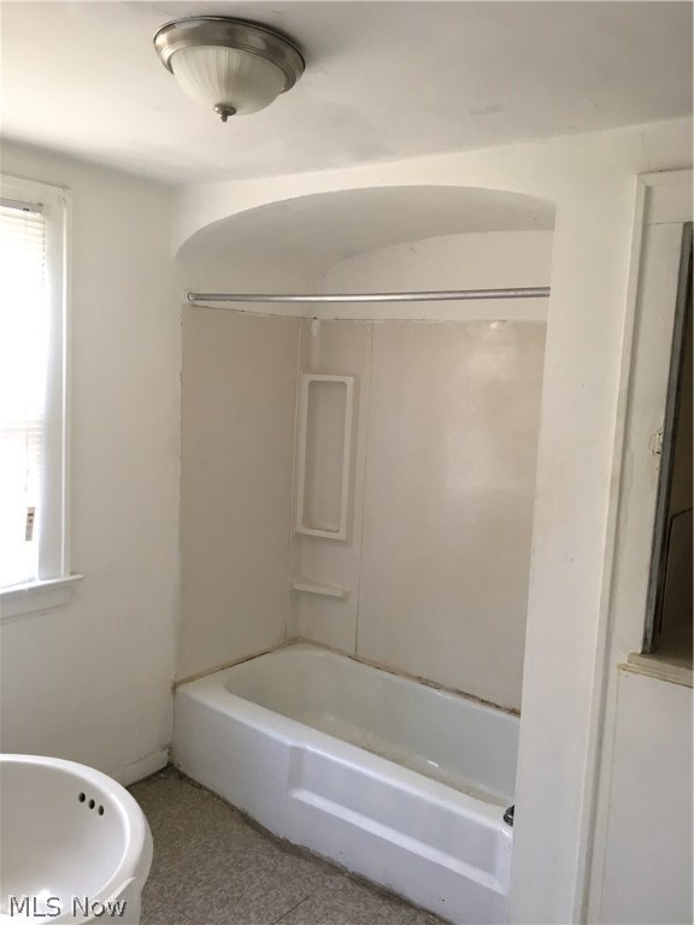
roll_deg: -3.1
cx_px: 347
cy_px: 462
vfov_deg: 61.7
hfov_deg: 48.2
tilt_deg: -7.0
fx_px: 775
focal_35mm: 29
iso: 50
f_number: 2.2
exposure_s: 1/30
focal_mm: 4.15
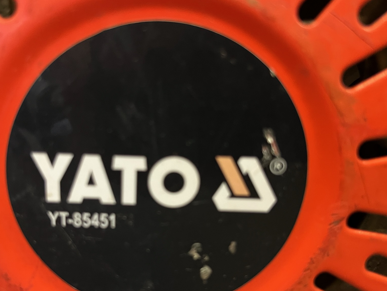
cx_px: 162
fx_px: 391
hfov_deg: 52.4
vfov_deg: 40.6
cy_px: 170
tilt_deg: -14.9
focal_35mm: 35
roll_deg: -1.8
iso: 400
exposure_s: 1/33
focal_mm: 5.1
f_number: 1.6
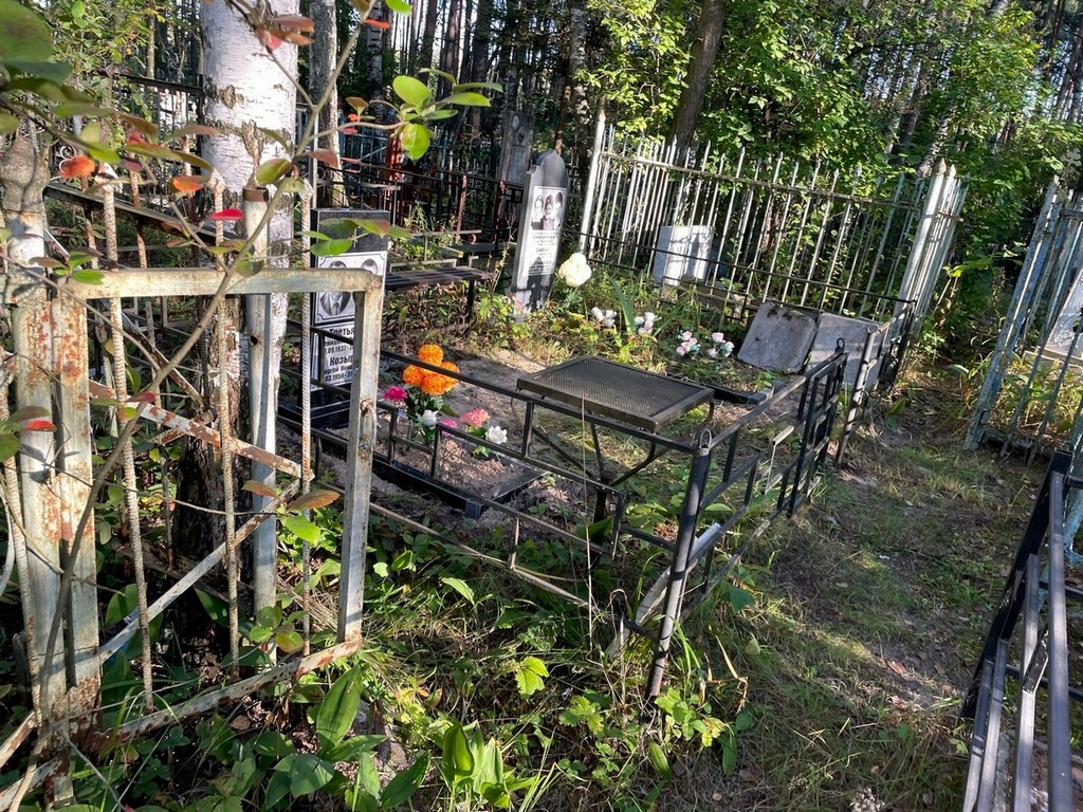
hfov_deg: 67.3
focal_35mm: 26
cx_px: 542
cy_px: 406
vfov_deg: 53.1
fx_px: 813
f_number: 1.6
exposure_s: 1/121
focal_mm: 4.2
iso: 40
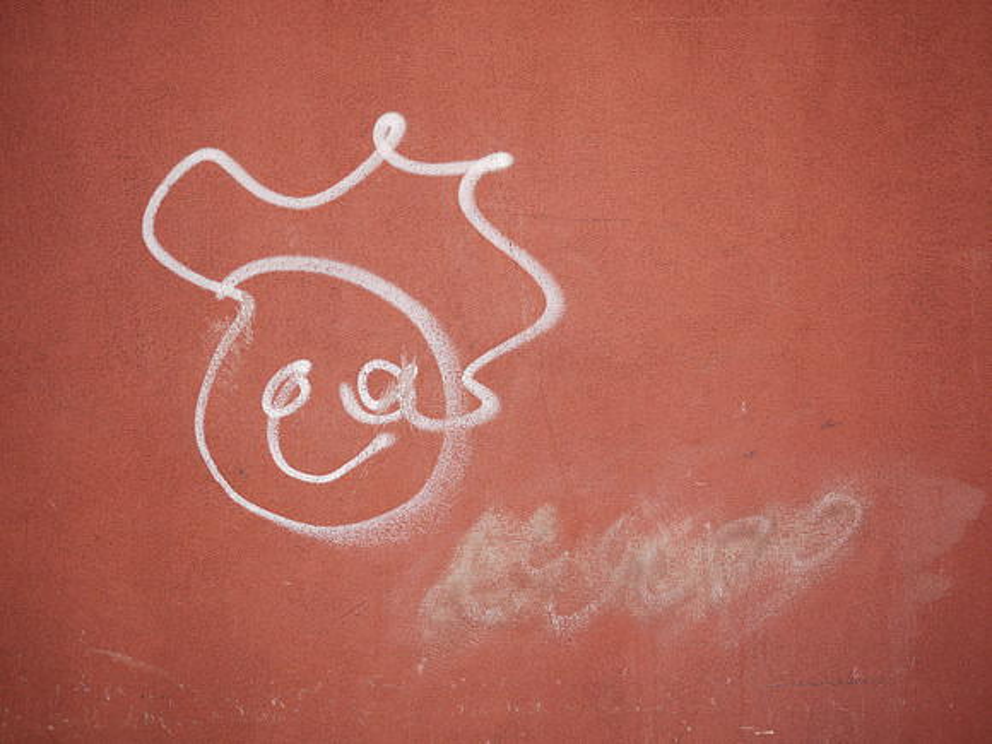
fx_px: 1146
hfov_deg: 46.8
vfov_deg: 36.0
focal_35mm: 40
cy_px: 372
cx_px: 496
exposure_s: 1/400
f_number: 2
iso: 100
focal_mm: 20
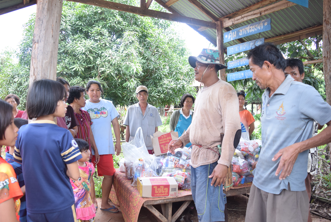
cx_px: 166
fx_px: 248
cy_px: 111
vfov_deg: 48.0
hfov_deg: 67.3
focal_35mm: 27
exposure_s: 1/320
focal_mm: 18
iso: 800
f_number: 3.5
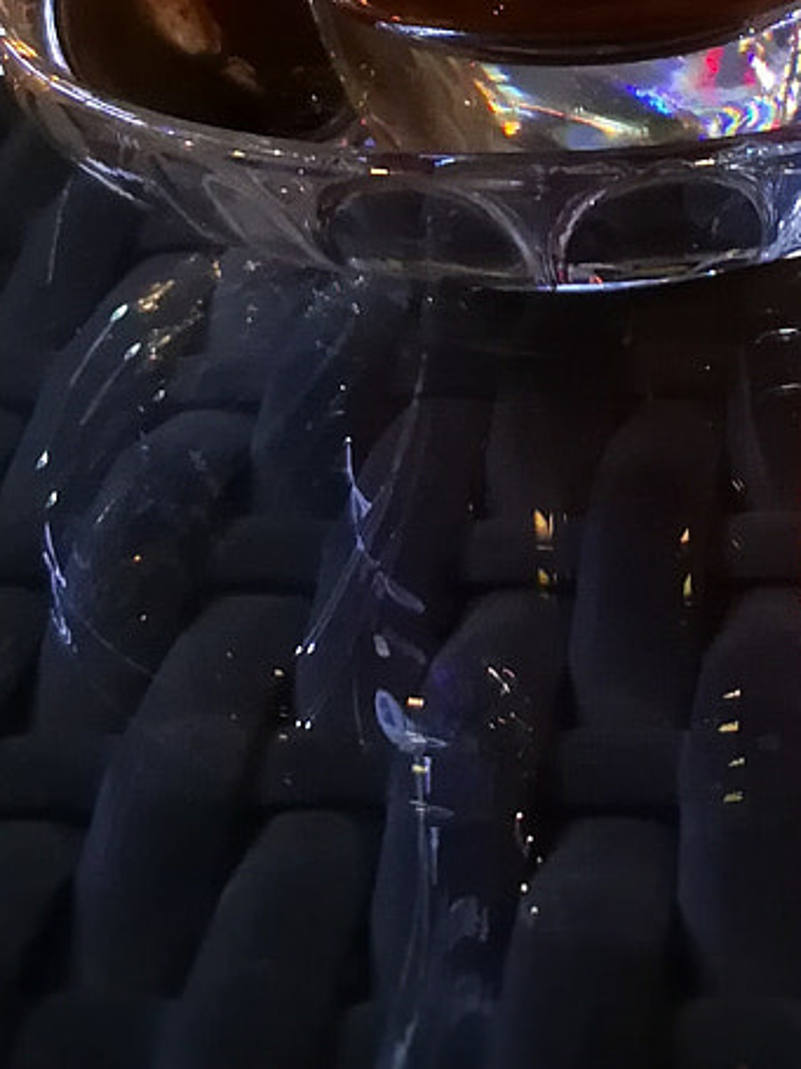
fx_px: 2932
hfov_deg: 15.3
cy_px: -284
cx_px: 785
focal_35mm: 95
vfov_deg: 19.2
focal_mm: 3.95
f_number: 5.6
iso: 500
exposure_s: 1/25
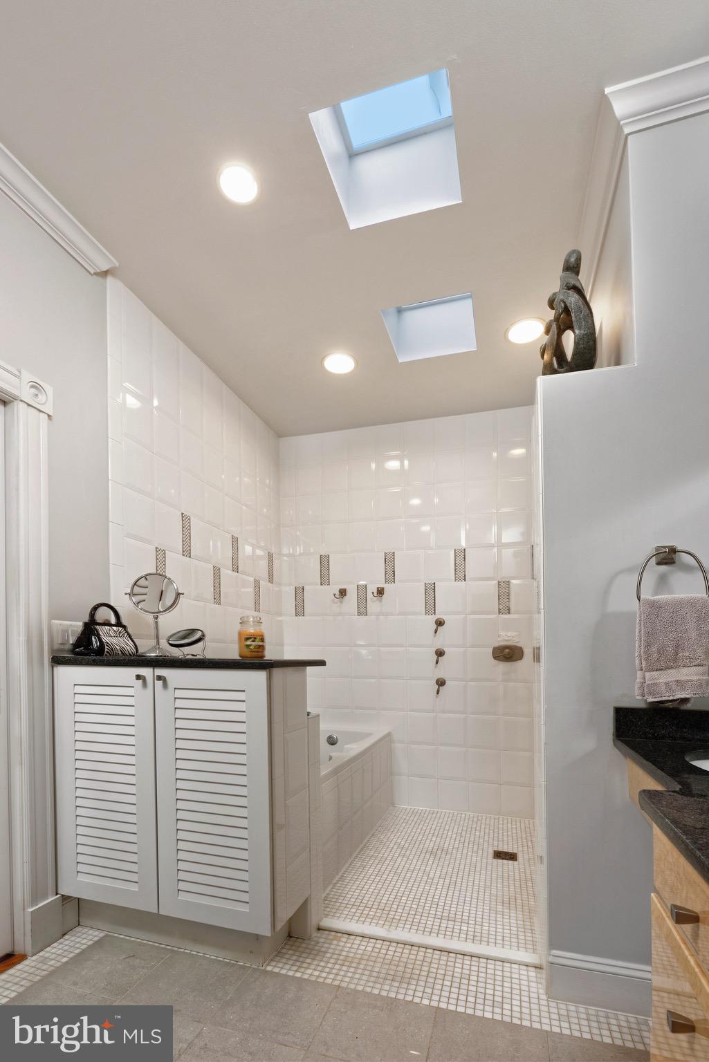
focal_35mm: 14
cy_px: 531
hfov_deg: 81.2
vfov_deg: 104.2
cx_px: 354
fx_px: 413
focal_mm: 14
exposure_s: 1/13
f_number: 11
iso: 320
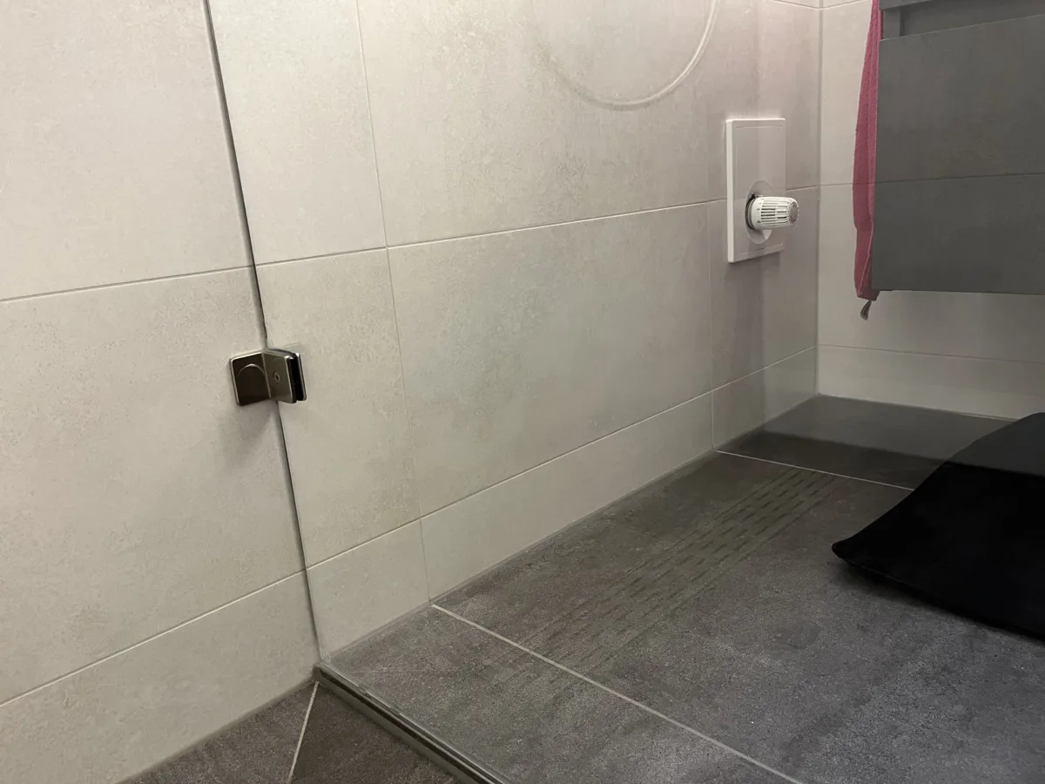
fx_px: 785
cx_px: 522
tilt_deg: -15.5
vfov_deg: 53.1
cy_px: 392
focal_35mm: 26
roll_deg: +5.1
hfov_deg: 67.3
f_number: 1.6
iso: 160
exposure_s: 1/49
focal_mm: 5.1
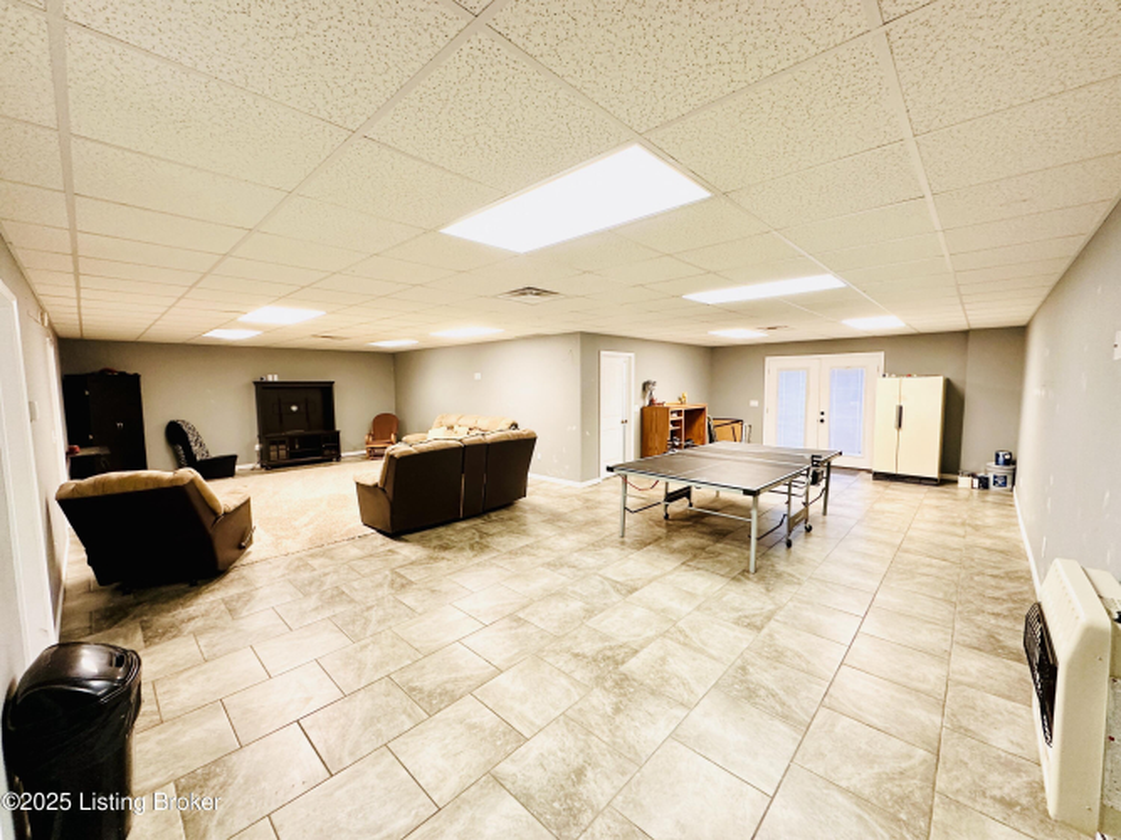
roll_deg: +0.5
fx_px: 453
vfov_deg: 85.7
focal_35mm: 14
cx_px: 560
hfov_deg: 102.1
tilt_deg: -4.5
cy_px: 420
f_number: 2.2
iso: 200
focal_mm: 2.22
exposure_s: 1/60
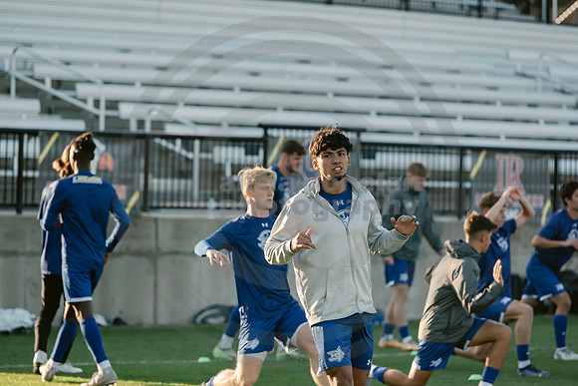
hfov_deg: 10.3
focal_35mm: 200
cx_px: 289
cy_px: 193
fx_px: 3212
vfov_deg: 6.9
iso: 1250
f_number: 4.5
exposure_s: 1/1600
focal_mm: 200
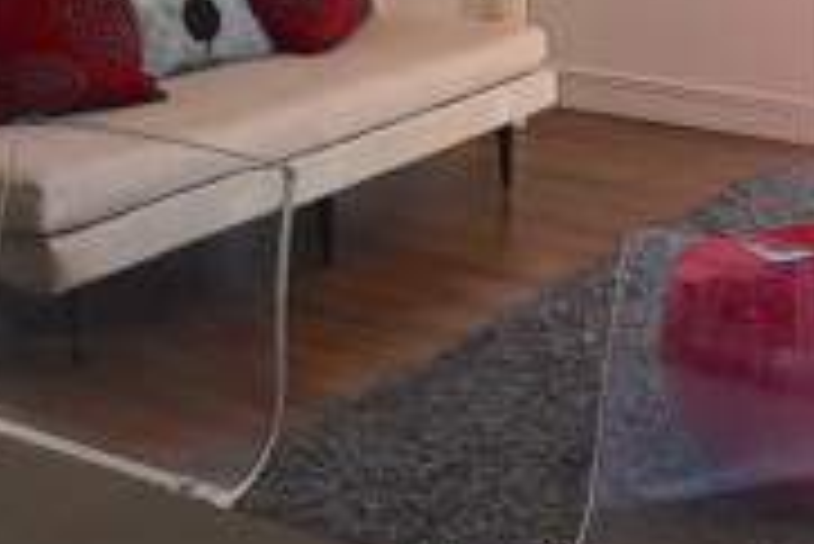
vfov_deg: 16.2
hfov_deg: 24.8
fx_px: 1810
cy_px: -162
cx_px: 684
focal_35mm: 80
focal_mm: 4.15
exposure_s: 1/125
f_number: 2.2
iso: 25
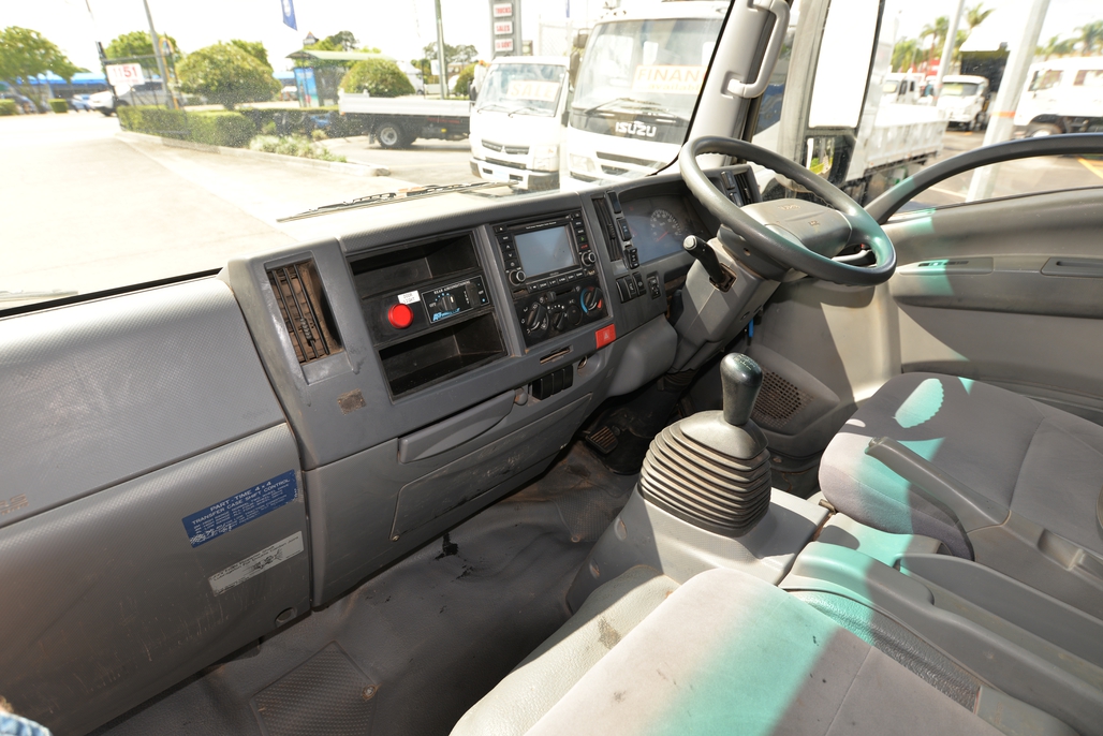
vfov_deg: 67.4
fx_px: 552
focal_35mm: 18
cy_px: 368
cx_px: 552
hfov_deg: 90.0
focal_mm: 18
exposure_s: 1/125
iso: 110
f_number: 5.6
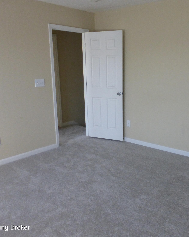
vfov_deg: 54.2
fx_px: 231
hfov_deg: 43.9
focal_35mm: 33
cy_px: 118
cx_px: 126
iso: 400
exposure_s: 1/60
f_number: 3.3
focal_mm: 4.3
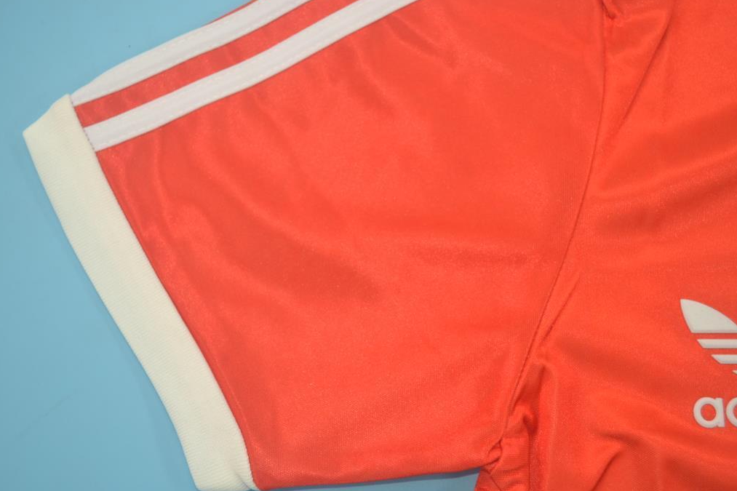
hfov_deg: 41.1
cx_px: 361
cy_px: 255
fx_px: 982
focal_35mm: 48
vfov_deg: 28.1
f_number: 4.5
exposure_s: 1/80
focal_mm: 30
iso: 200
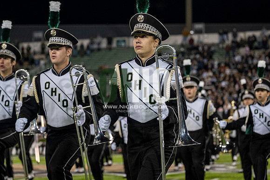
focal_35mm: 111
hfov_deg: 18.4
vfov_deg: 12.3
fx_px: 832
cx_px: 135
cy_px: 90
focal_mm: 74
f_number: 2.8
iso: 800
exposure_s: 1/500
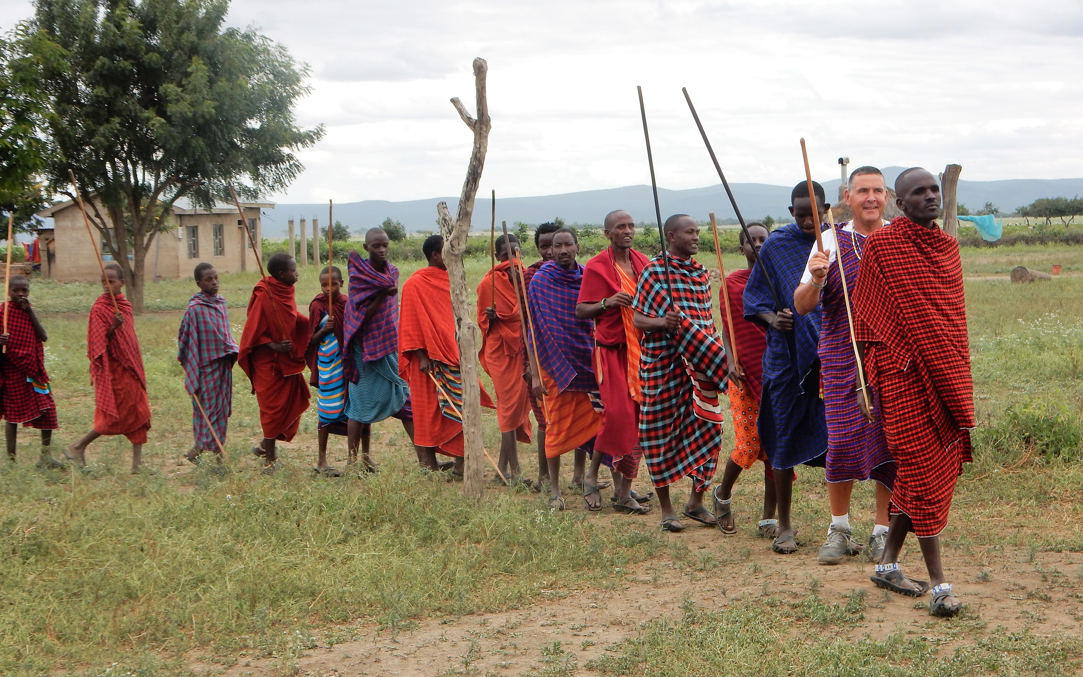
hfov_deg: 27.1
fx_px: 2243
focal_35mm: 76
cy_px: 394
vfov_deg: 17.1
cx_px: 542
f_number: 4.8
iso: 125
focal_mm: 12.6
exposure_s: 1/200
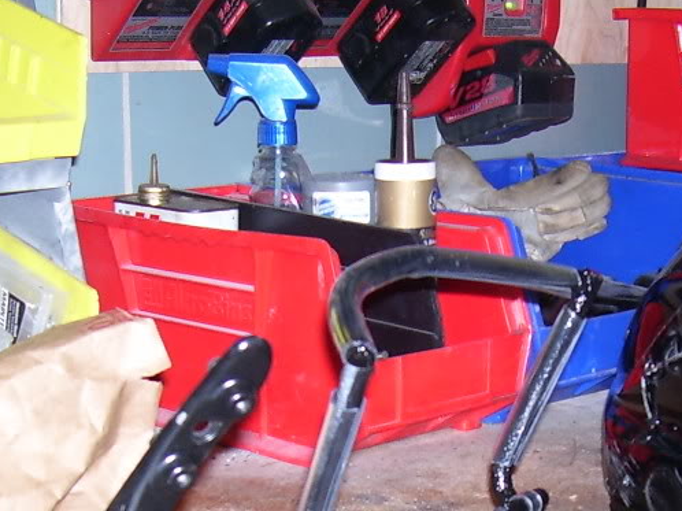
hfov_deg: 22.2
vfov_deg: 16.4
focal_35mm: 88
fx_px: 1733
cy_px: 526
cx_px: 433
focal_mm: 5.6
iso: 80
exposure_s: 1/60
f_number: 2.7
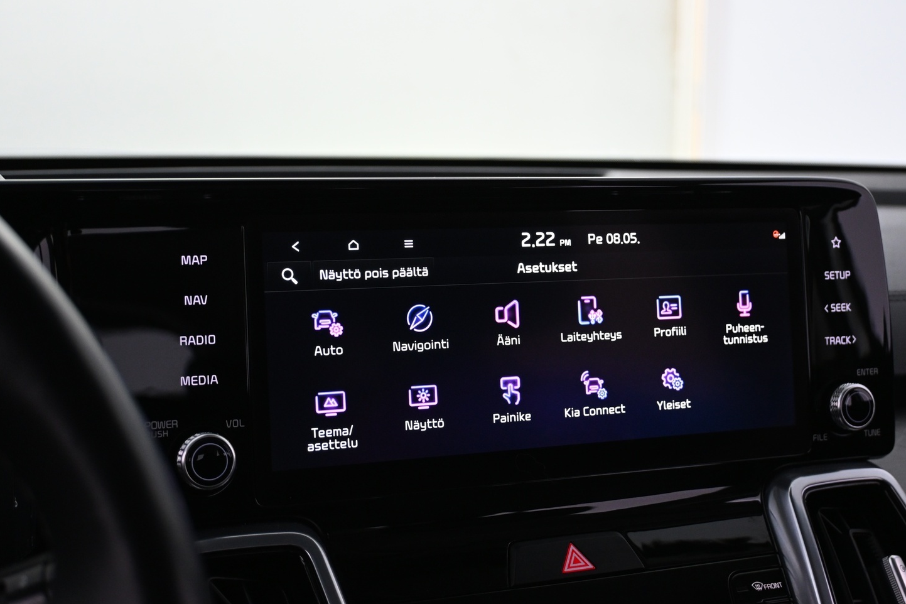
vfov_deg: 24.4
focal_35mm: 56
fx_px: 1398
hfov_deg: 35.9
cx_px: 495
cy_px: 287
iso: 1000
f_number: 5
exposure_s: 1/30
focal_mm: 33
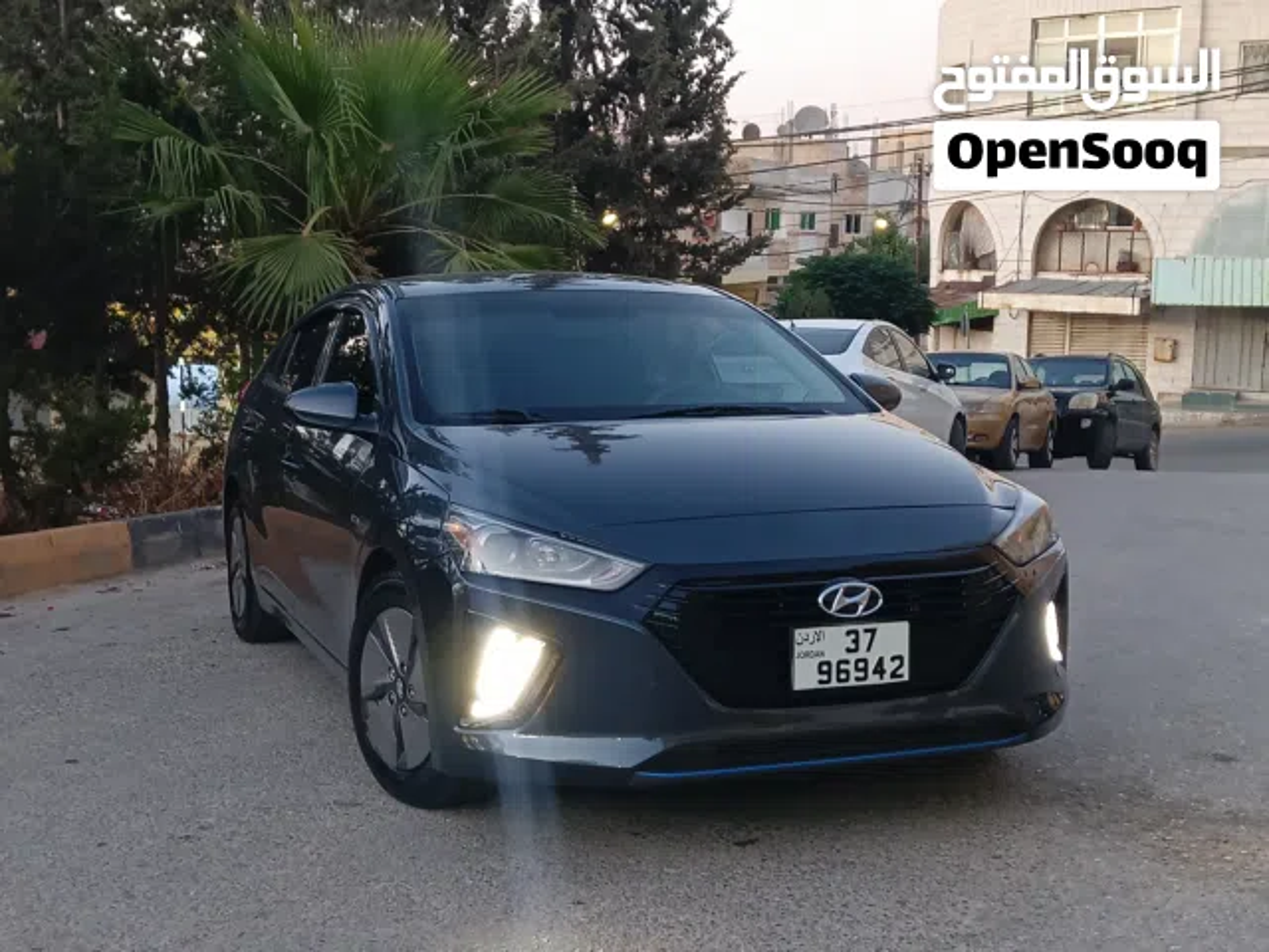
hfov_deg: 42.1
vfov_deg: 32.2
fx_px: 1650
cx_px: 634
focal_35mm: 45
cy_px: 476
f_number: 1.8
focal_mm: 4.05
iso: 400
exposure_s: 1/33.3
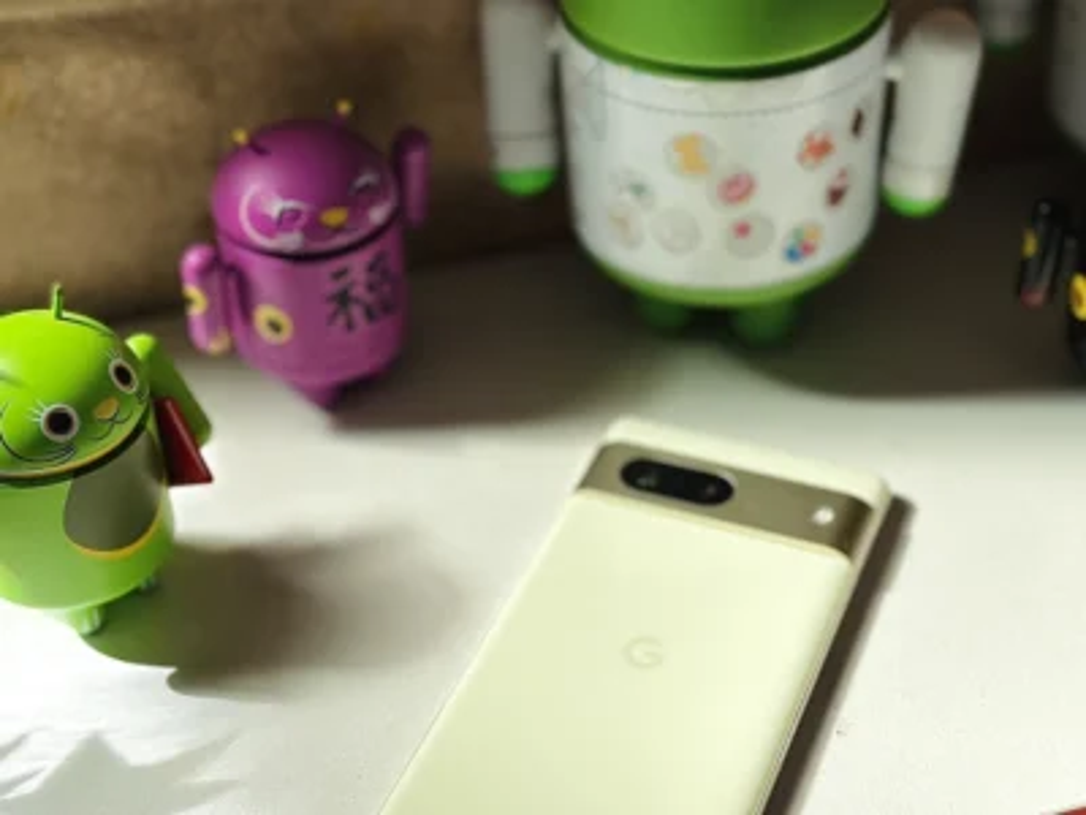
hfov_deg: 39.7
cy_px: 408
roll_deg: -4.1
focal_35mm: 48
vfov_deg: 30.3
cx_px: 543
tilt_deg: -39.1
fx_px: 1506
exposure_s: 1/123
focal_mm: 6.86
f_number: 1.78
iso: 64
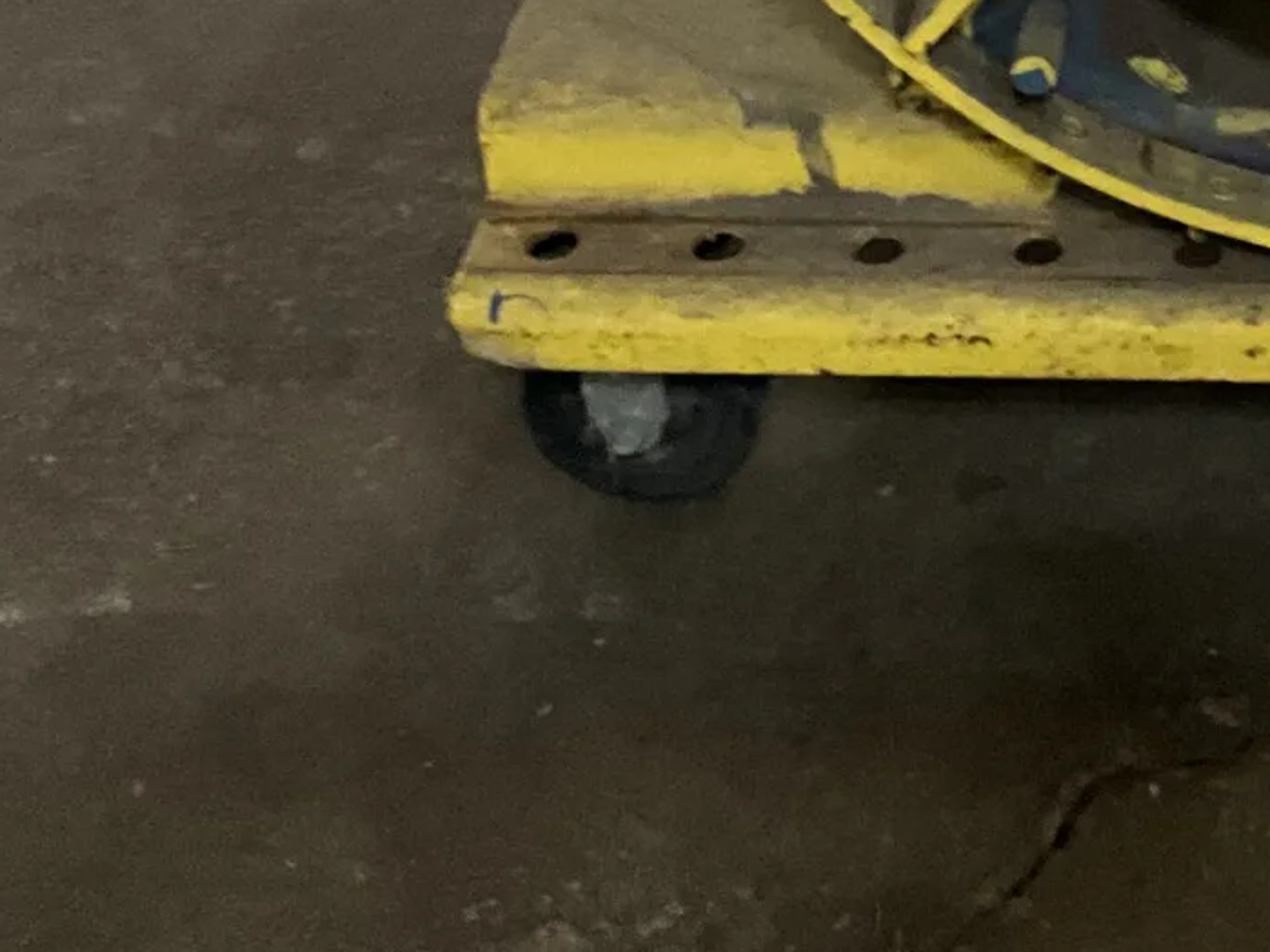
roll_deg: +2.6
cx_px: 1310
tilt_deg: -28.7
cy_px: -274
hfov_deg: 22.5
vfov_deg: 16.8
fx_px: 3045
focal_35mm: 83
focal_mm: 3
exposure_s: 1/40
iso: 320
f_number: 1.8
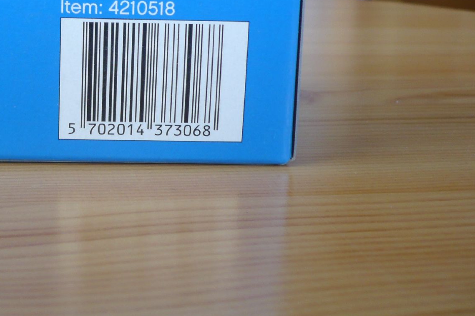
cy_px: 49
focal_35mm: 63
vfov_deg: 21.2
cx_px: 82
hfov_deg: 30.9
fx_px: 831
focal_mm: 5.8
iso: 100
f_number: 2.8
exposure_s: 1/30
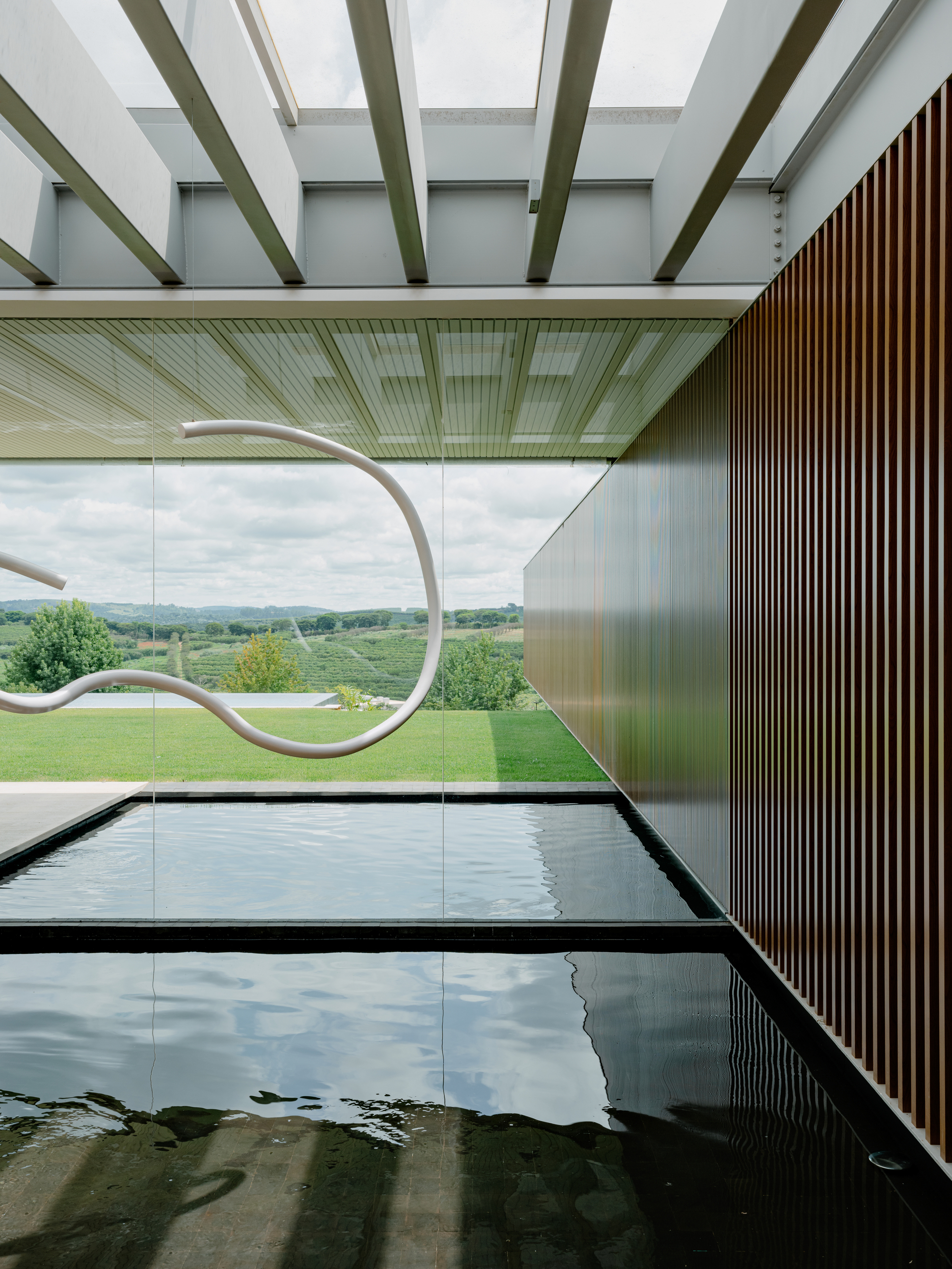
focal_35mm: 29
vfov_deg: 61.7
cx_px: 476
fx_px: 1063
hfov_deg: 48.2
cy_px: 634
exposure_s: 1/80
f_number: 9
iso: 200
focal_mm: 36.9
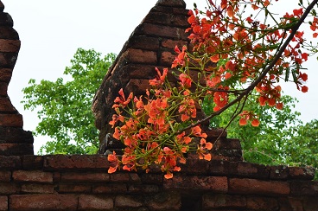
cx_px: 190
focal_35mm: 111
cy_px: 95
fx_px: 976
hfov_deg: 18.5
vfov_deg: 12.3
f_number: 10
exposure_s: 1/80
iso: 200
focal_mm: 55
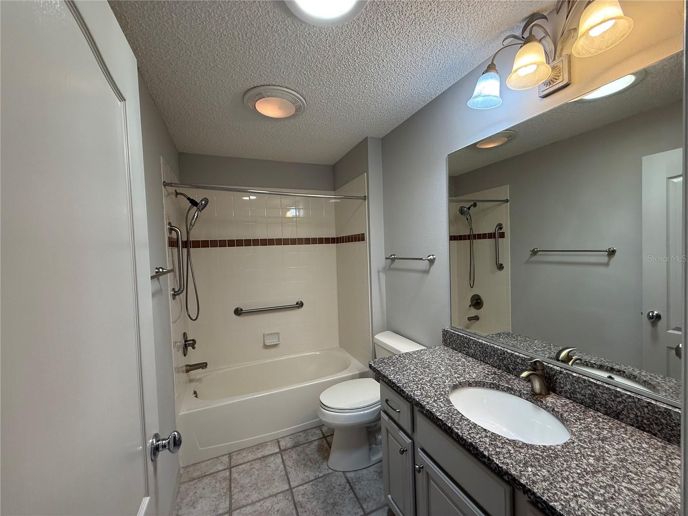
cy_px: 258
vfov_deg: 85.7
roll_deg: +1.7
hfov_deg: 102.1
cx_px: 344
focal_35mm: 14
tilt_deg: -1.0
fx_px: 278
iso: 200
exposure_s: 1/120
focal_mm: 2.22
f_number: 2.2
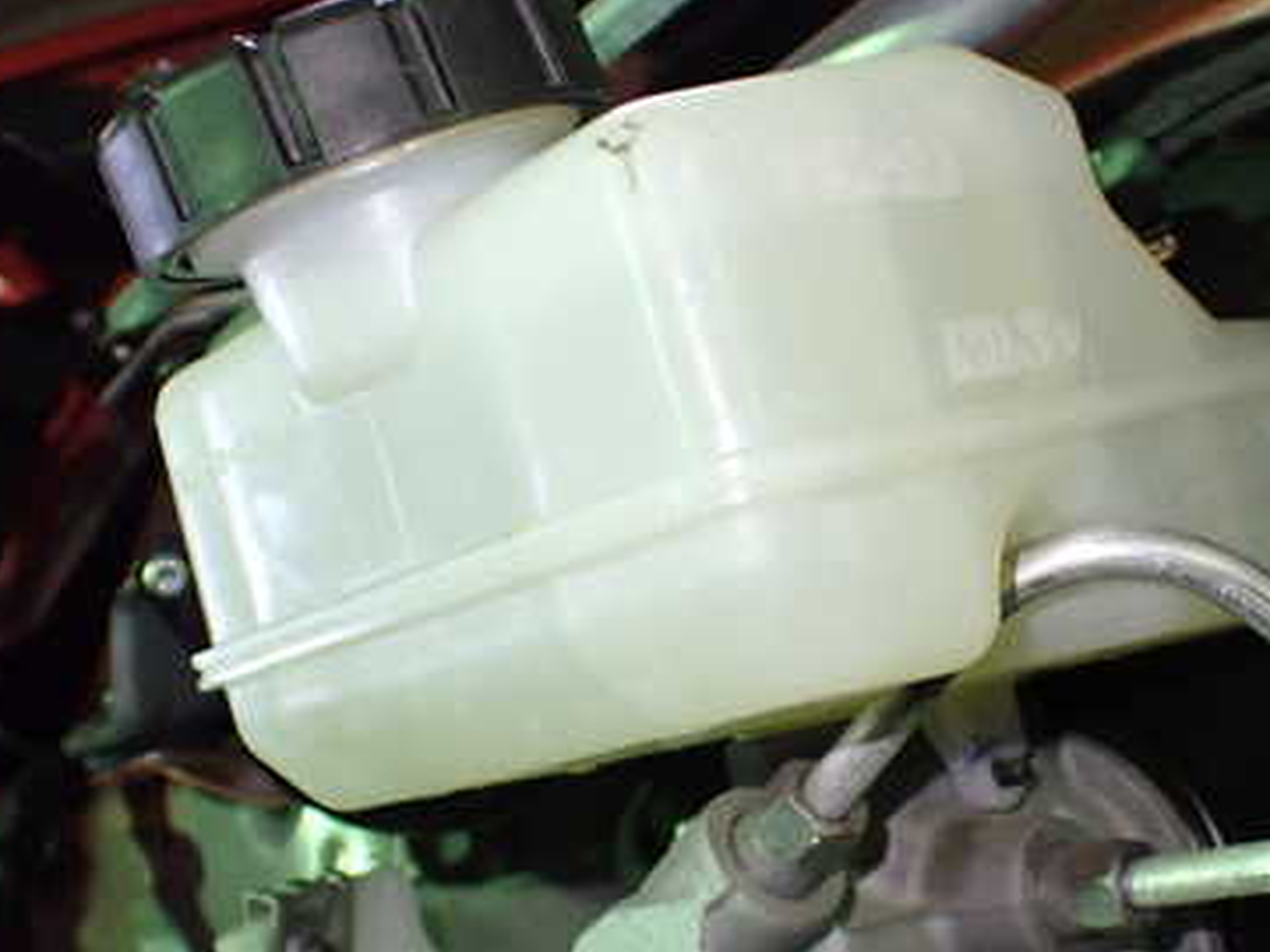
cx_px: 836
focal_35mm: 50
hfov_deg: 37.8
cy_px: 592
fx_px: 1834
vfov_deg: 29.0
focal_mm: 5.4
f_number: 2.3
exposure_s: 1/100
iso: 800
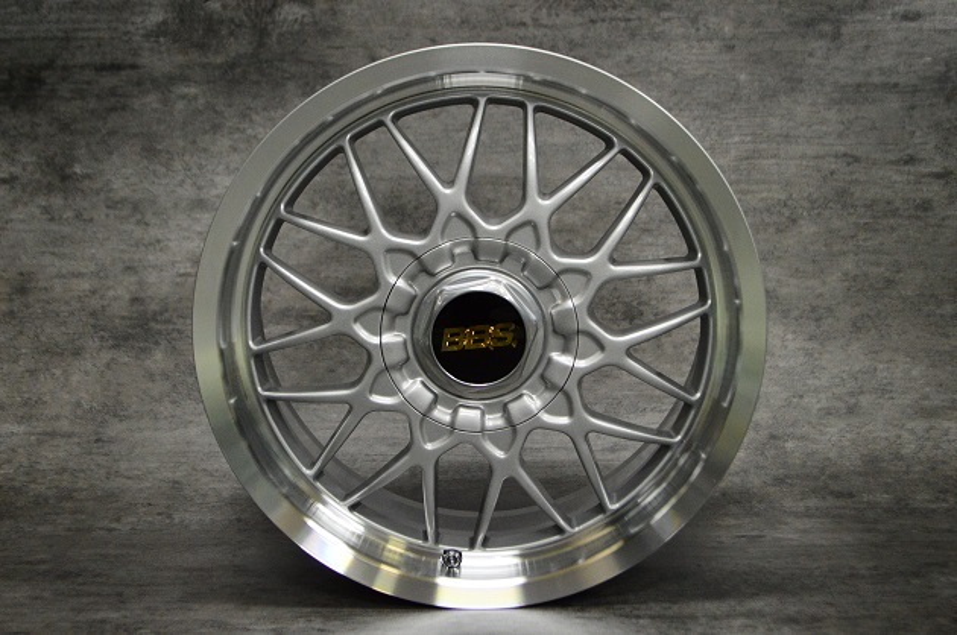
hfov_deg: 37.9
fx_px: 1393
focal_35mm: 52
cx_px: 478
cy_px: 318
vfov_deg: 25.7
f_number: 5
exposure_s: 1/60
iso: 2800
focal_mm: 35
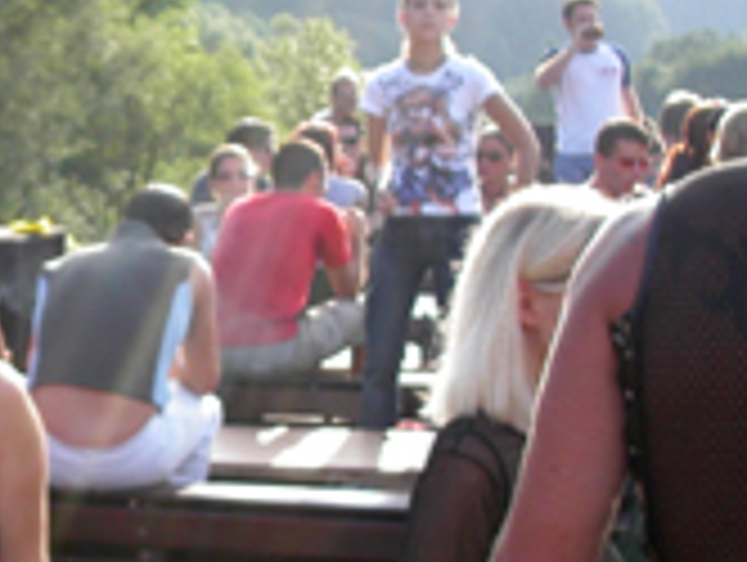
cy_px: 364
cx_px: 7
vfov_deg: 16.1
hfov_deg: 20.6
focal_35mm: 92
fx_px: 1988
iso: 100
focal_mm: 7.8
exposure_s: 1/350
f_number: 2.8
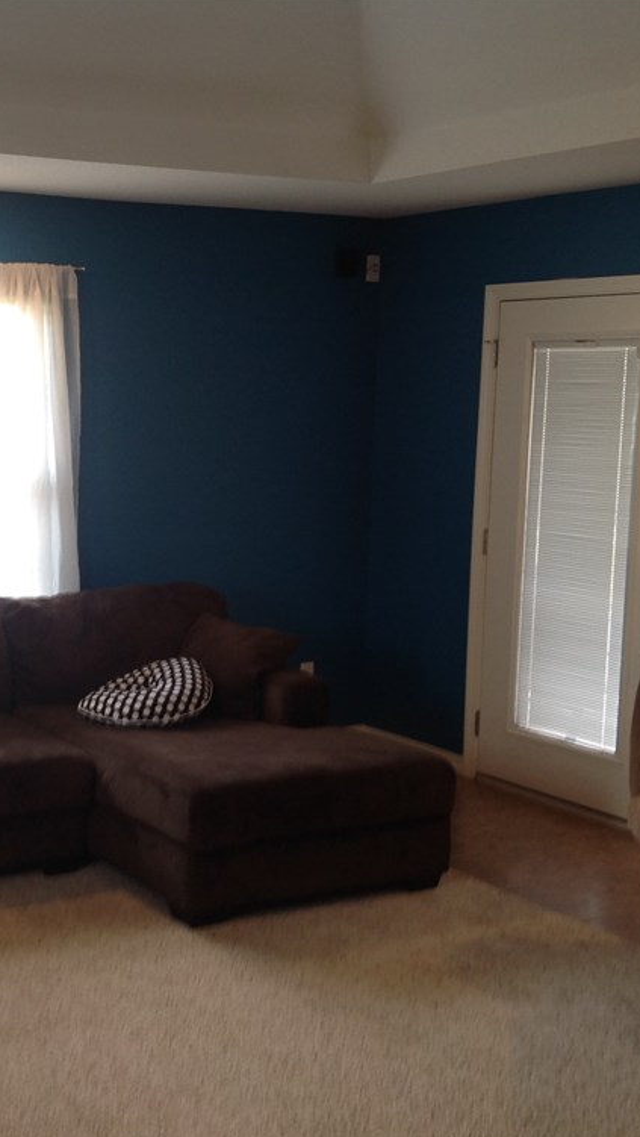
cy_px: 572
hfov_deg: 22.3
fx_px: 1567
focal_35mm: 52
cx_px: 23
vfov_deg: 39.9
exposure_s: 1/17
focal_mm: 4.28
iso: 50
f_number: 2.4
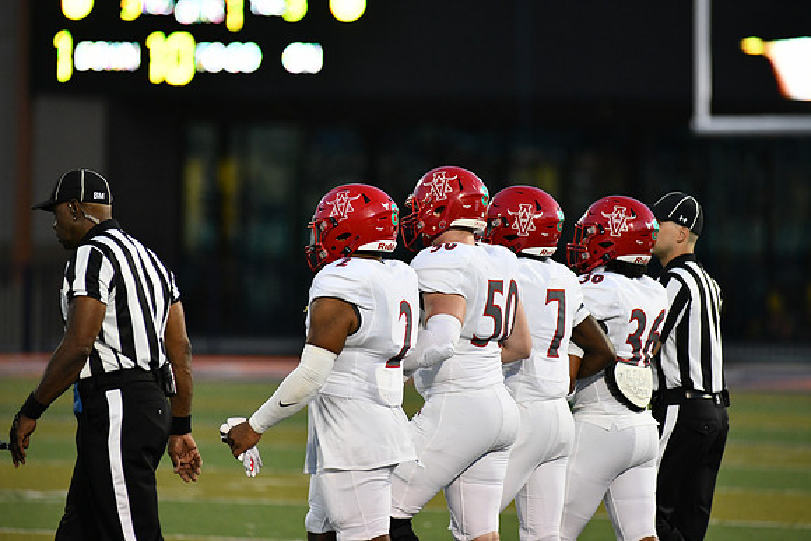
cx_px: 406
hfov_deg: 6.9
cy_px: 270
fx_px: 6760
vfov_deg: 4.6
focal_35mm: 300
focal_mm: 300
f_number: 4
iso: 3600
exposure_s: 1/1250
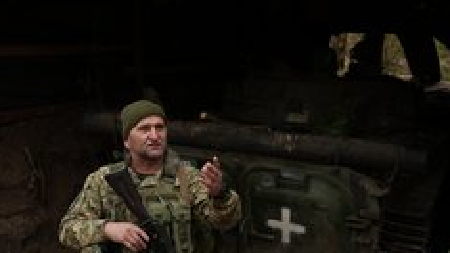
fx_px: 596
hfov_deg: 41.2
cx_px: 191
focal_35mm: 50
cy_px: 246
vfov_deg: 23.1
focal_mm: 28
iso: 100
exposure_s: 1/80
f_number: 2.8
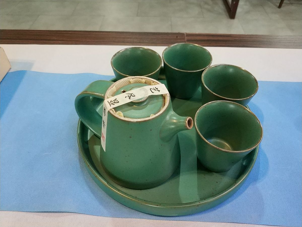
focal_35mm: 32
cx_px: 151
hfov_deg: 56.8
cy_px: 114
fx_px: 279
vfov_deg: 44.2
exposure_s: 1/14
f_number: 2
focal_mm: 4.5
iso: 756
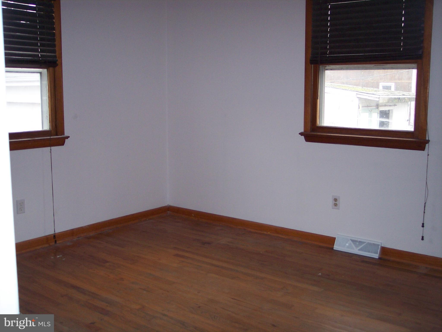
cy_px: 166
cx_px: 221
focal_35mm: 39
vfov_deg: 36.8
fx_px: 498
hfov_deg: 47.9
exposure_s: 1/60
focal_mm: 8
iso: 140
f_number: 2.8
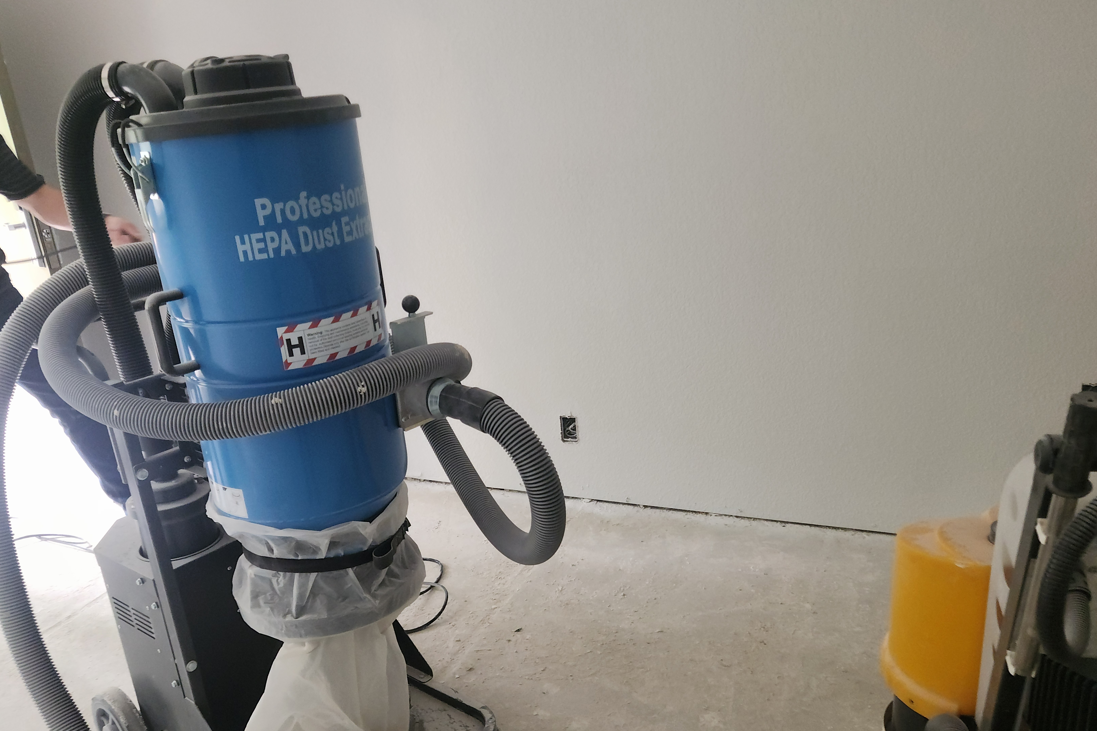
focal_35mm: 30
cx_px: 503
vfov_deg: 43.5
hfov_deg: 61.8
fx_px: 914
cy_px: 409
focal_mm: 5.4
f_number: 1.8
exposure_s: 1/60
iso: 125
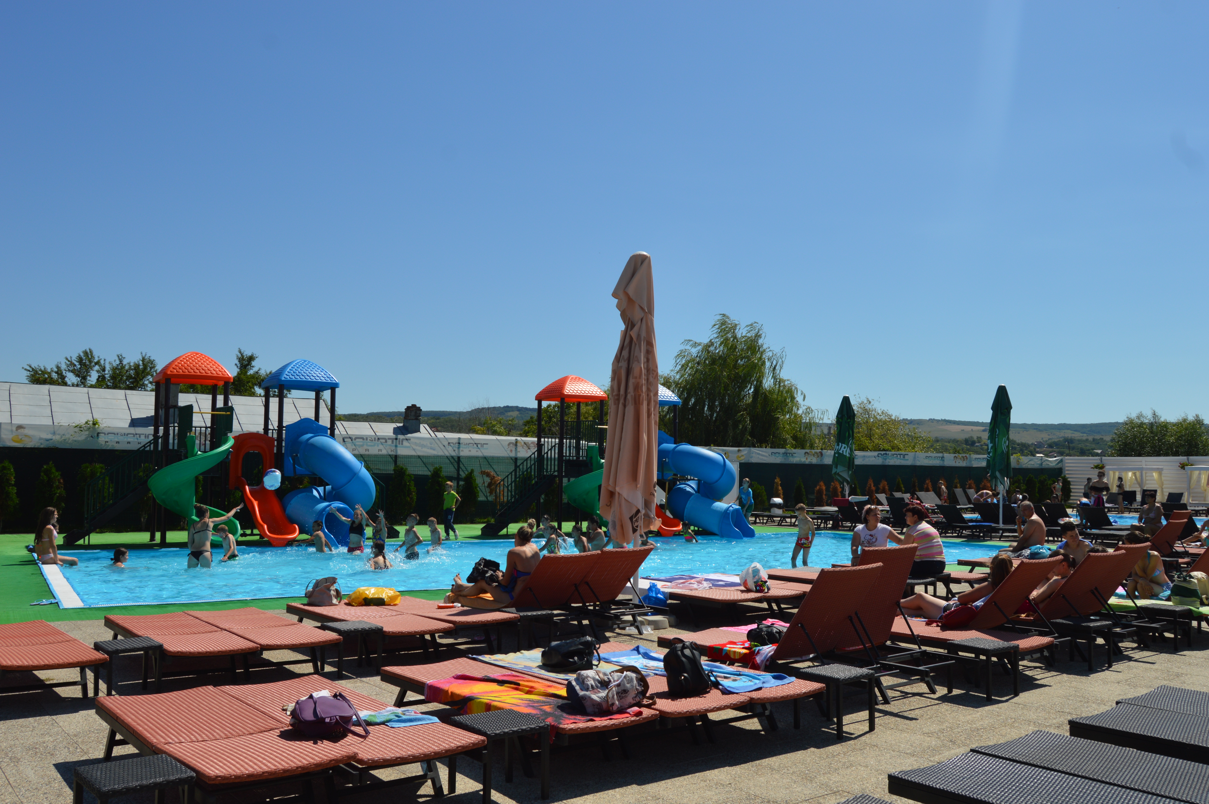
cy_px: 402
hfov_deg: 62.0
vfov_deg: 43.5
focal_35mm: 30
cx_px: 604
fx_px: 1007
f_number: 9
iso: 100
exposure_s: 1/320
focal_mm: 20
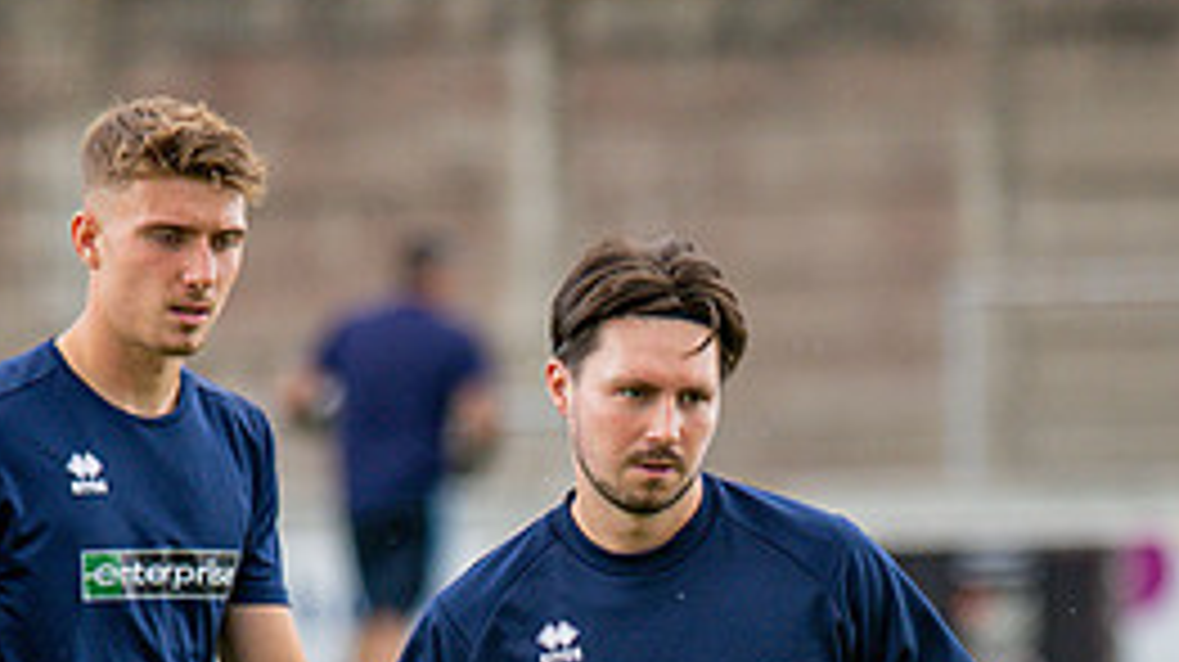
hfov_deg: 4.1
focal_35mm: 527
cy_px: 688
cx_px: 617
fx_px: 16465
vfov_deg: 2.3
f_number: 1.8
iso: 400
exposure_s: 1/1600
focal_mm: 135
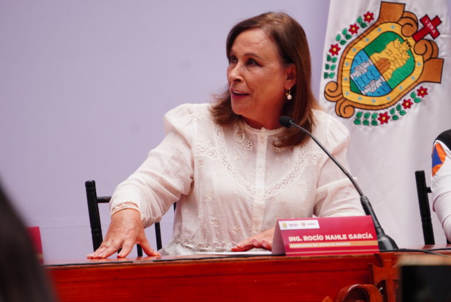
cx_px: 226
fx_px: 3948
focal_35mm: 315
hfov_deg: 6.5
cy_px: 151
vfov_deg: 4.4
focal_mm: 210
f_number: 6.3
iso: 320
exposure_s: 1/250
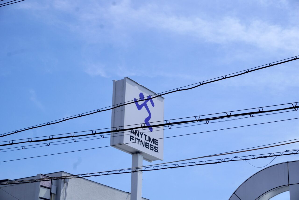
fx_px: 623
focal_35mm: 75
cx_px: 150
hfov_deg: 27.0
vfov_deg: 18.2
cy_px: 100
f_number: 11
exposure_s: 1/400
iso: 100
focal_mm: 50
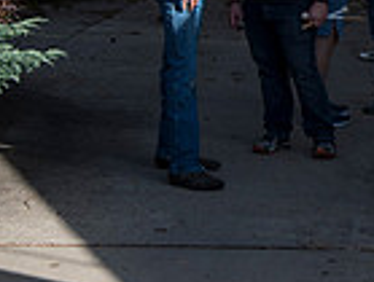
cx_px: 710
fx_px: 1733
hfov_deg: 11.3
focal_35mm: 160
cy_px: 82
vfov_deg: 9.3
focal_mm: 40
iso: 250
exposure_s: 1/1600
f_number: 4.5
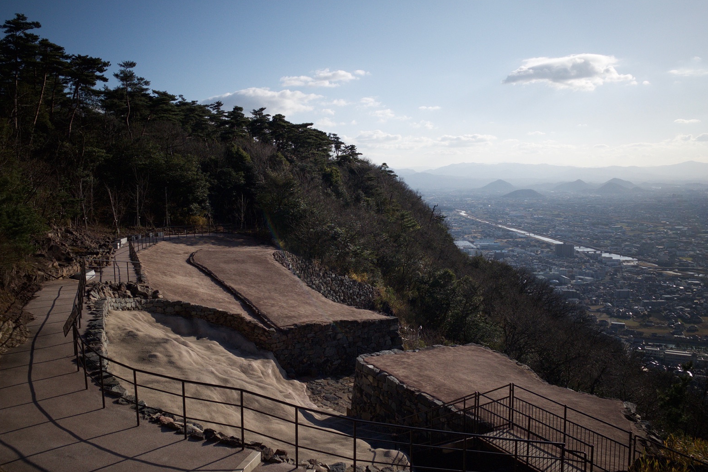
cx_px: 355
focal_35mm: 28
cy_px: 256
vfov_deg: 46.4
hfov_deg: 65.5
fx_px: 551
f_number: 1.8
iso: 25
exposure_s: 1/2994
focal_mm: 4.25
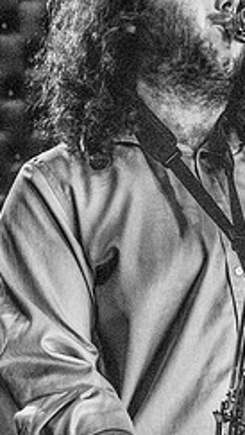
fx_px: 715
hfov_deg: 19.0
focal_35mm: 62
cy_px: 295
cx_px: 234
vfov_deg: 33.5
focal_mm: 32
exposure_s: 1/200
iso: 6400
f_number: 4
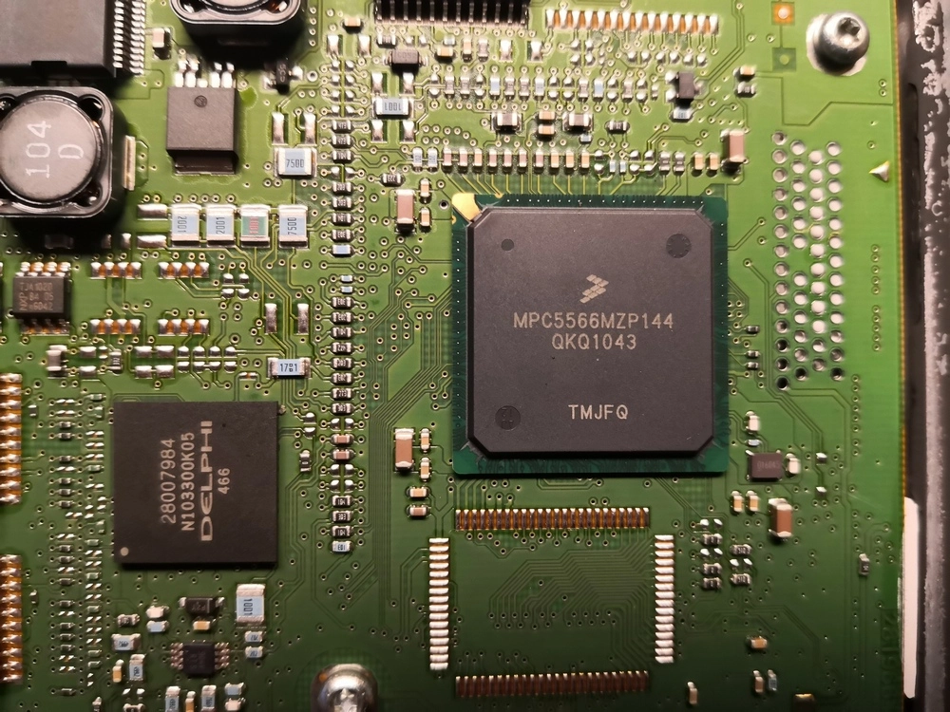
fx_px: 741
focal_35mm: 27
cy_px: 356
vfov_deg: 51.4
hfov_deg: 65.3
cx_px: 475
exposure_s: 1/90
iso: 400
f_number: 1.6
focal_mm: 3.95
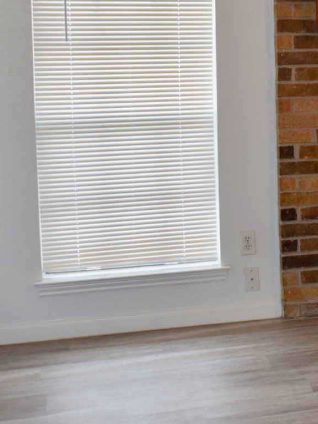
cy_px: 118
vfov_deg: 23.6
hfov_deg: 15.5
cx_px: 566
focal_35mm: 82
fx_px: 1004
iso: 800
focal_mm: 20
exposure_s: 1/100
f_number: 5
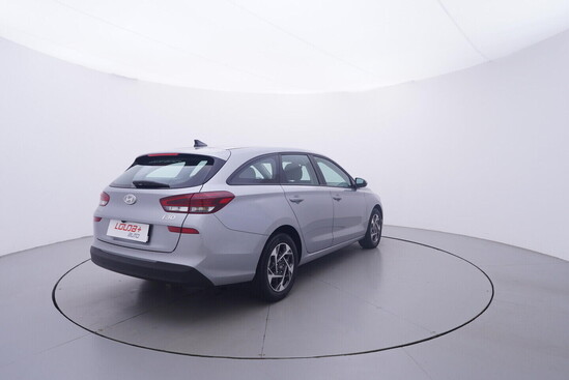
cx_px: 284
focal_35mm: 22
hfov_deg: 77.3
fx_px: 356
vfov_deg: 56.2
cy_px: 190
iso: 200
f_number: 5
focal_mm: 15
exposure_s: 1/80
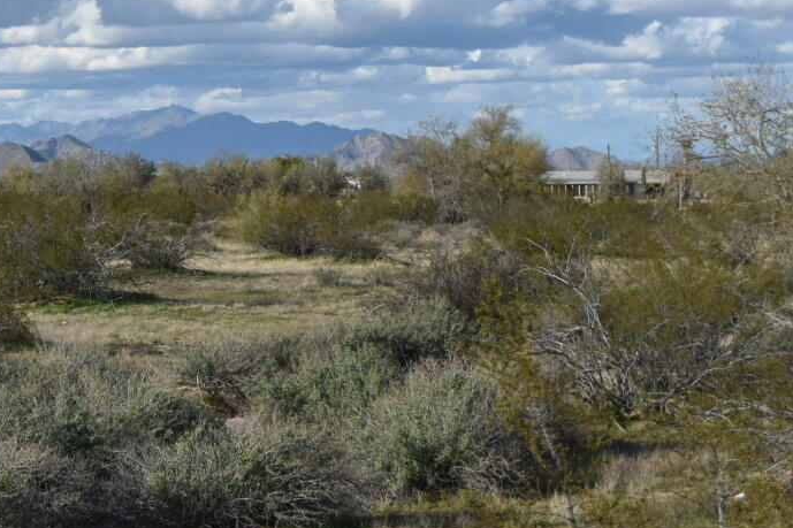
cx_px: 272
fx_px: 2643
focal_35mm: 120
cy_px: 61
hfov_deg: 17.0
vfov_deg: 11.4
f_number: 5.6
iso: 500
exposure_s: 1/3200
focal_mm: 34
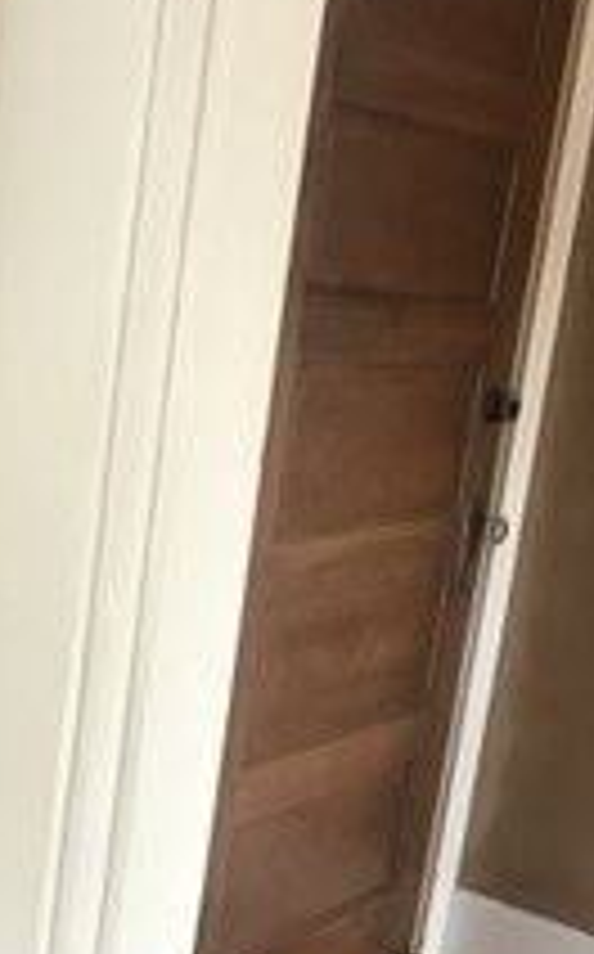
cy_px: 770
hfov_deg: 18.2
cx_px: 538
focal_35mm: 70
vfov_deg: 28.7
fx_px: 1818
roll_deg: -10.8
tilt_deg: -15.5
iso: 40
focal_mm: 3.99
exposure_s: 1/15
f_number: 1.8
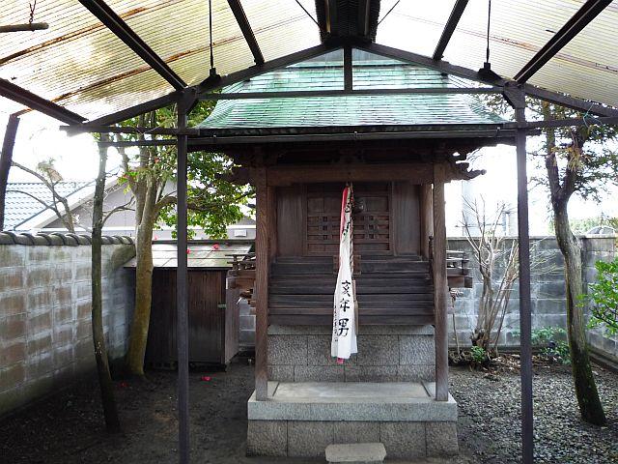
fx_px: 536
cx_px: 309
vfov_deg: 46.8
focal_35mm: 30
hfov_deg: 60.0
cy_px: 232
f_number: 3.3
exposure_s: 1/30
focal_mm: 5.2
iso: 200
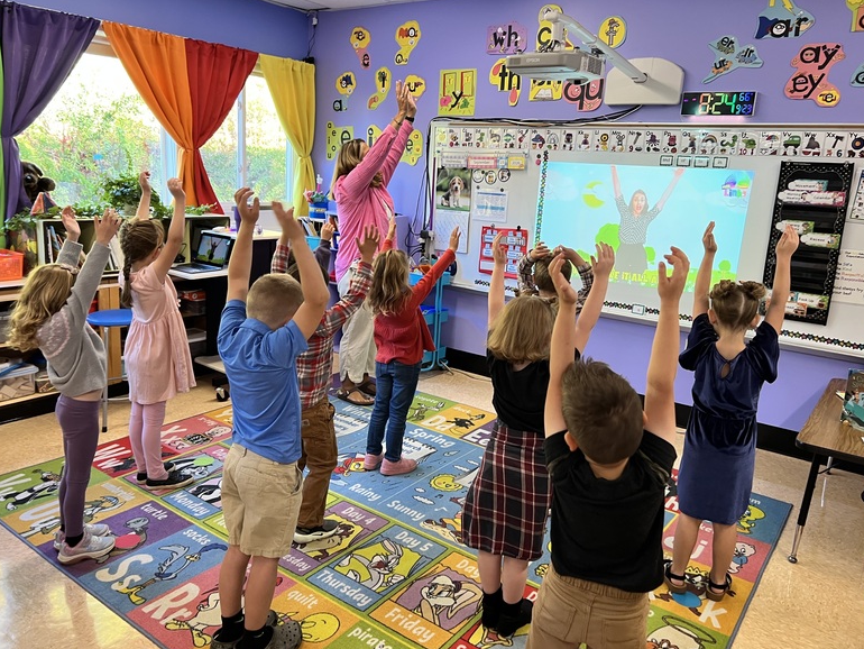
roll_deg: -3.7
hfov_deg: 65.3
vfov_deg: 51.4
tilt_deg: -11.1
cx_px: 428
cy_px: 314
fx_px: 674
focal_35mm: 27
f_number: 1.5
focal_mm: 5.7
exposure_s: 1/50
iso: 125
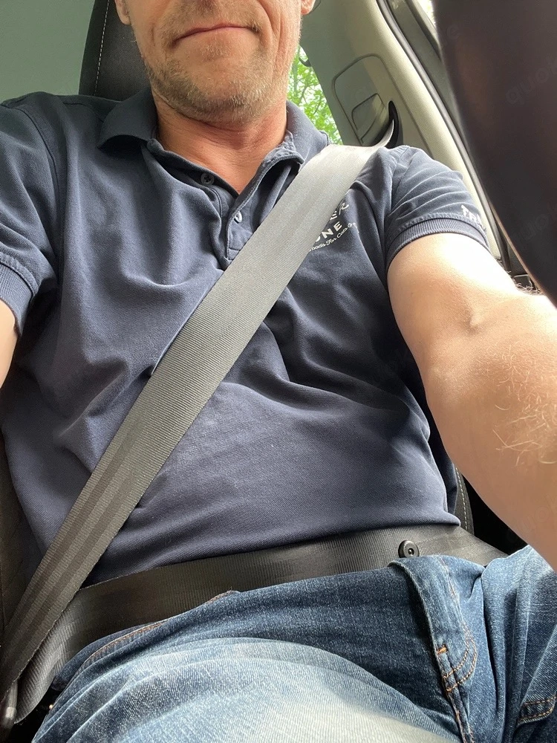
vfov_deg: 60.0
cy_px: 372
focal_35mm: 30
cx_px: 278
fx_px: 644
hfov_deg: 46.8
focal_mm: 2.71
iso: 100
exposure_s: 1/60
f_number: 2.2
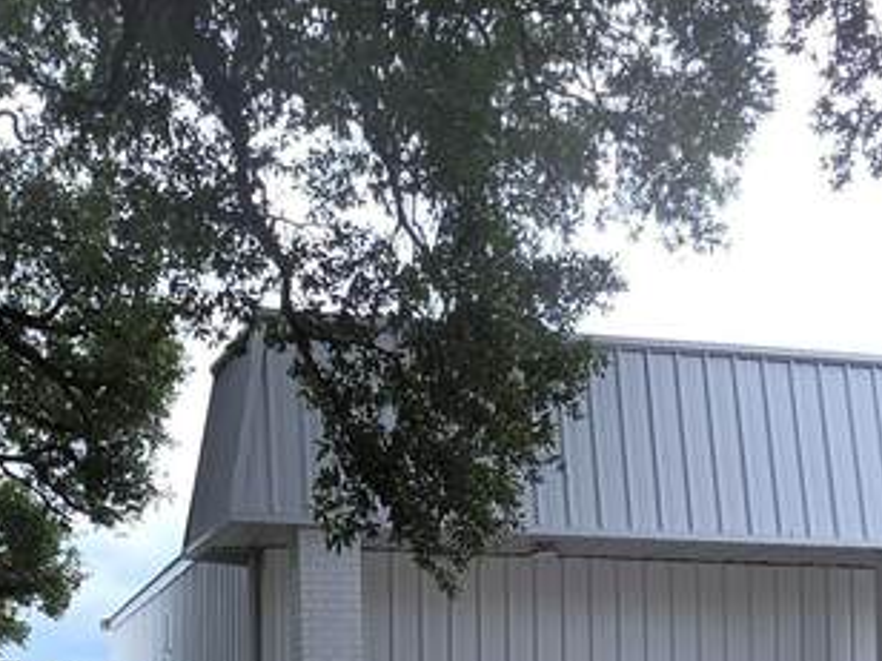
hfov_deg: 35.2
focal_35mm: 54
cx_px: 286
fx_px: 1376
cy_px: 753
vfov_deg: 24.9
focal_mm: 2.2
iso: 20
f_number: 1.9
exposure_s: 1/338
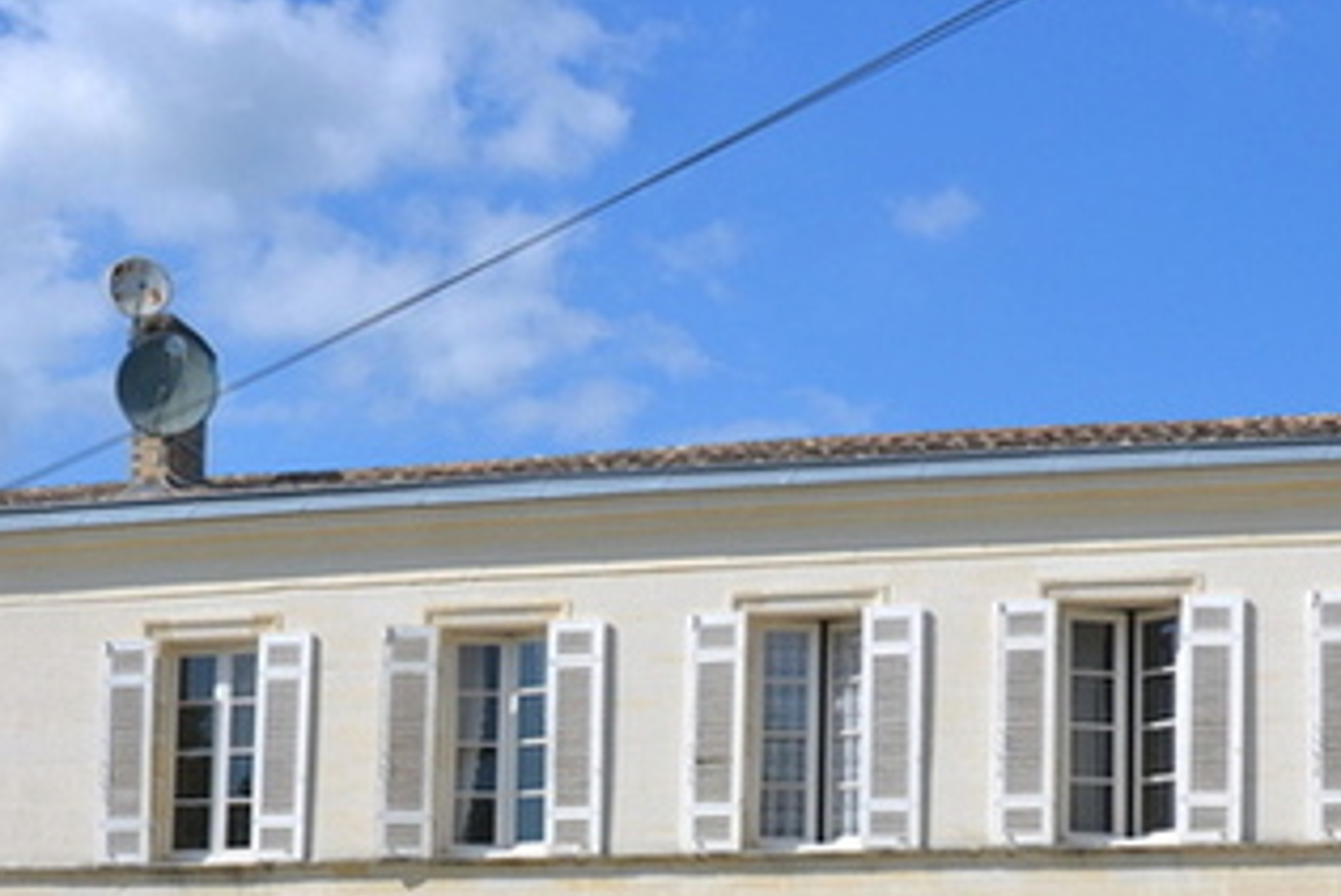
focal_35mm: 77
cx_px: 717
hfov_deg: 26.3
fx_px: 2869
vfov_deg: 16.7
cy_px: 1161
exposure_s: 1/320
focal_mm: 18
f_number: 9
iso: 100
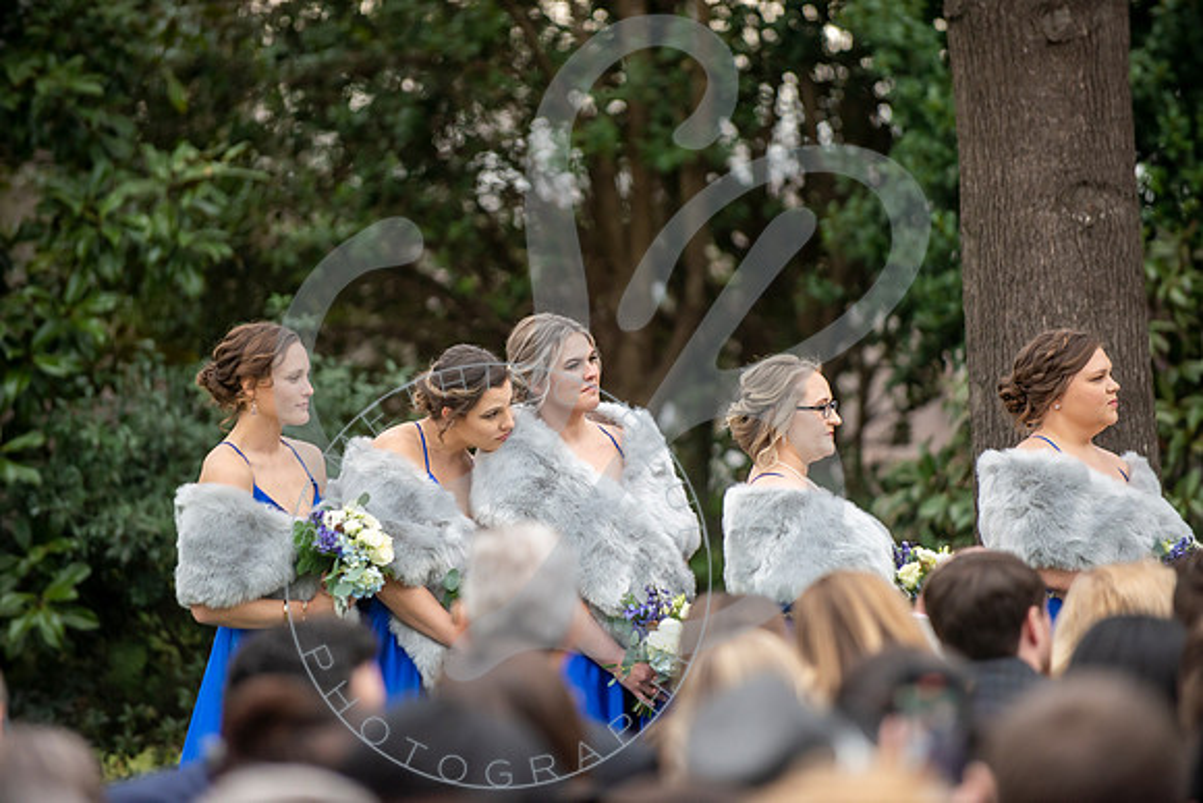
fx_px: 6685
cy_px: 402
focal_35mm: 200
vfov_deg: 6.9
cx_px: 602
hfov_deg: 10.3
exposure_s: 1/640
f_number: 2.8
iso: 640
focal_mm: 200
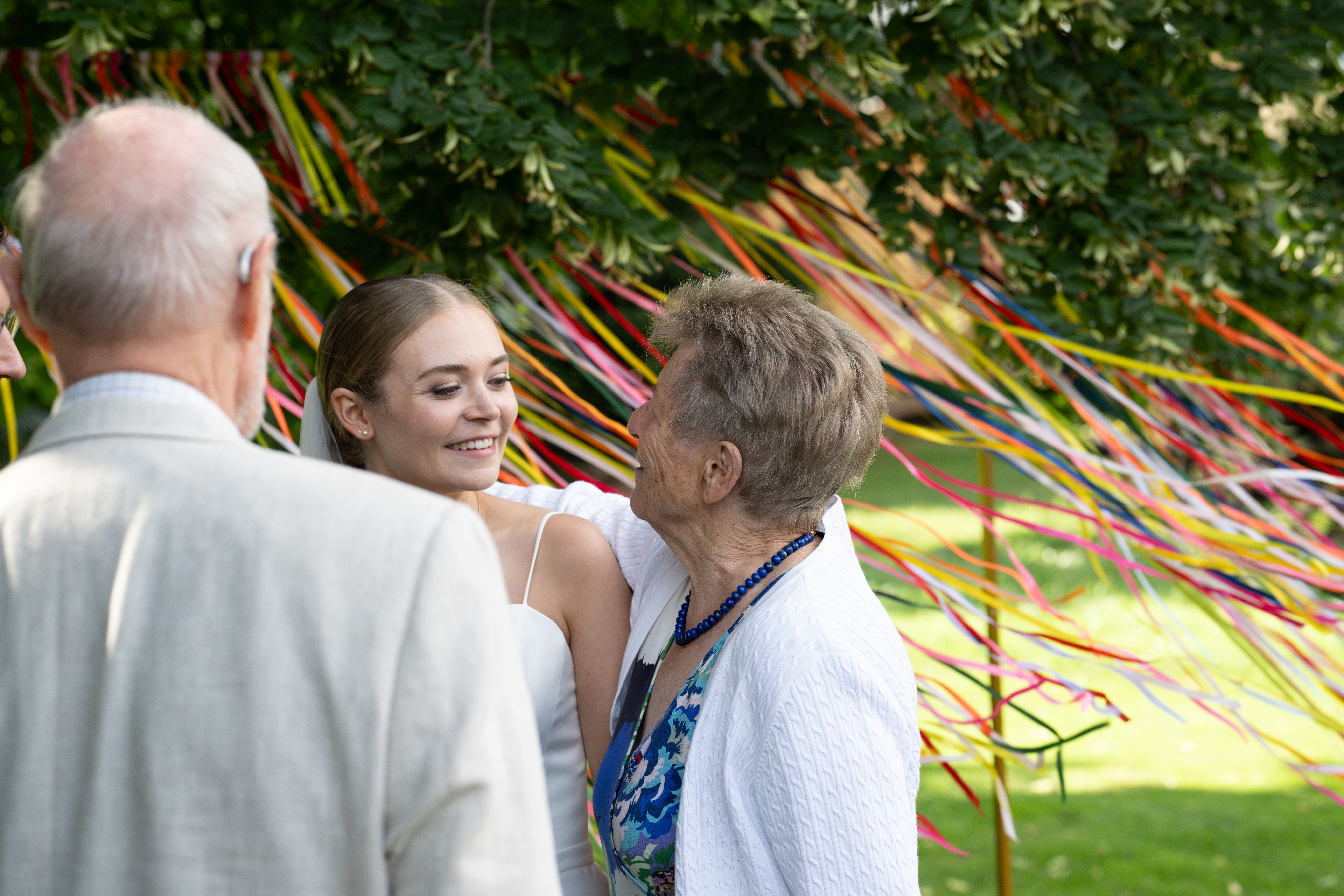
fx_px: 3173
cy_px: 448
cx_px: 672
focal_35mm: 85
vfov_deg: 16.1
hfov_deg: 23.9
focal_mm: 85
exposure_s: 1/200
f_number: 5
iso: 160
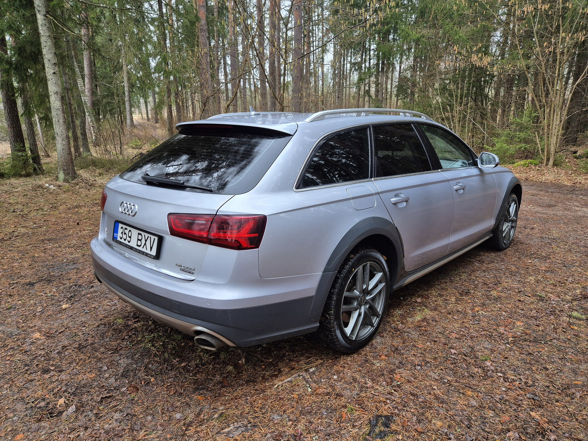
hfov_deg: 73.9
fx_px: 391
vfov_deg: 58.9
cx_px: 294
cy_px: 220
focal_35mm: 23
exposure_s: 1/100
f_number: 1.8
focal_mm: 5.4
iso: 320
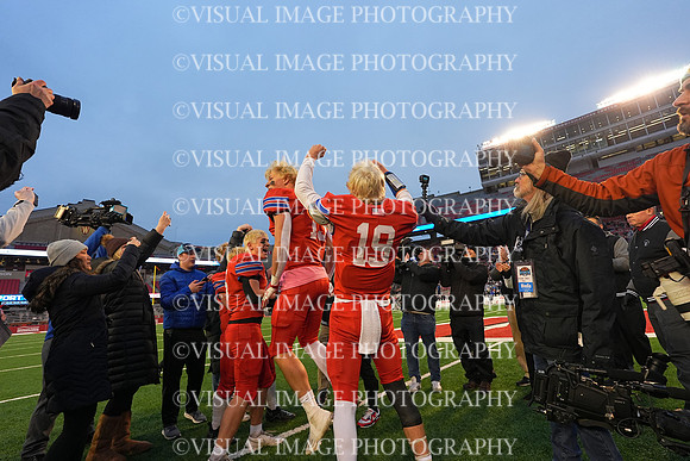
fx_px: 307
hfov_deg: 96.7
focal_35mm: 16
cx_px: 345
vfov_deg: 73.8
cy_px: 230
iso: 1600
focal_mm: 16
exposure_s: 1/1000
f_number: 4
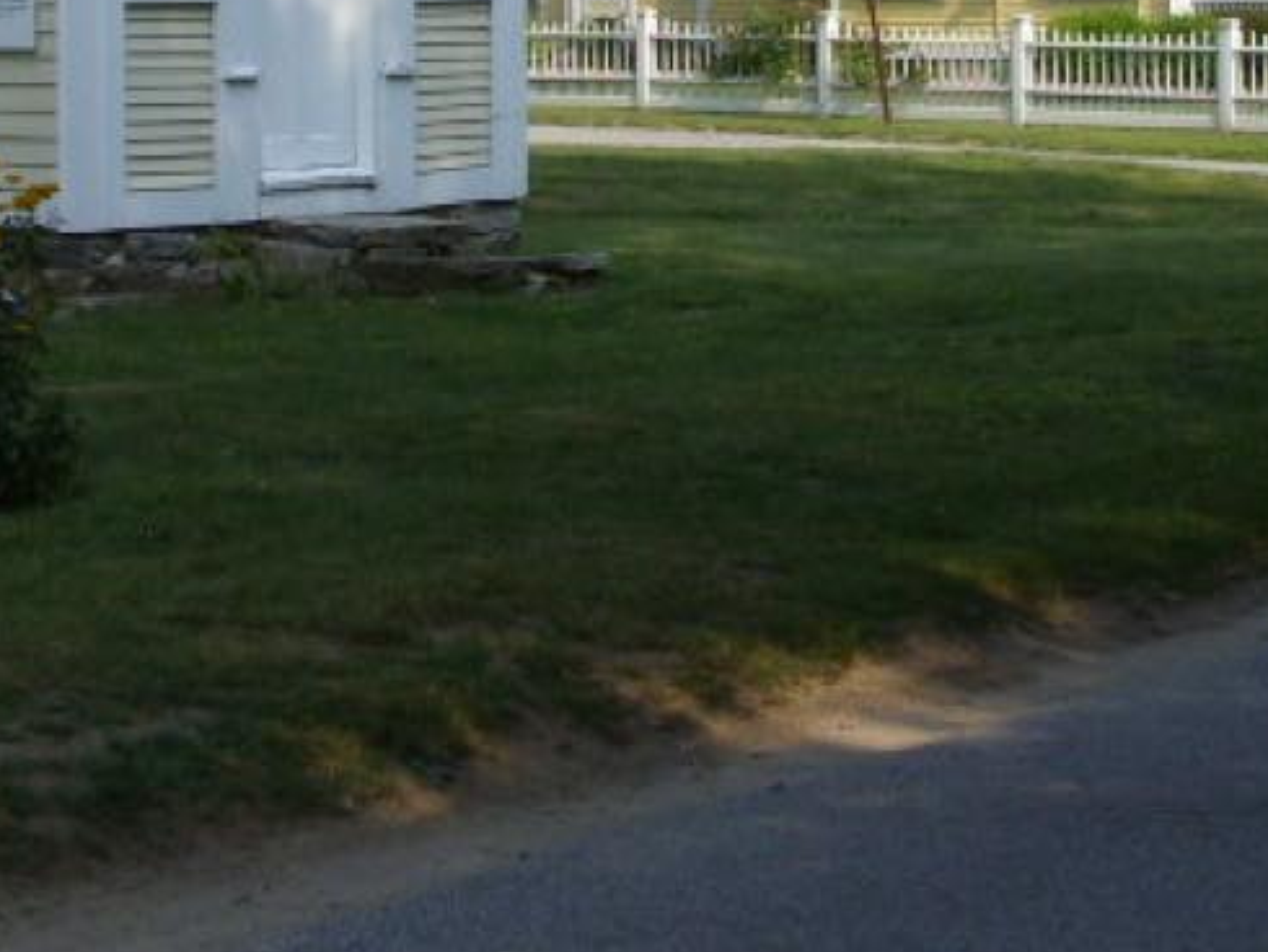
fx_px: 4544
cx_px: 758
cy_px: -435
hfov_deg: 15.9
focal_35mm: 124
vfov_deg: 11.5
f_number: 4.9
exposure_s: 1/438
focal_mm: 6.3
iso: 50
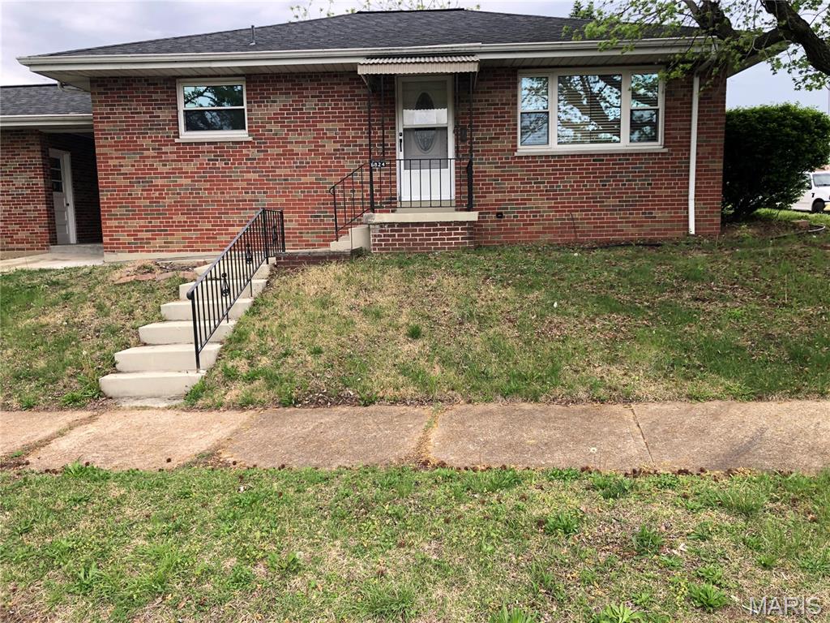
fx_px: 671
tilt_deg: -9.6
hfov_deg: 63.4
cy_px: 312
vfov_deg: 49.7
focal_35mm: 28
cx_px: 415
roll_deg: +0.6
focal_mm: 3.99
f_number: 1.8
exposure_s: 1/694
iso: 20
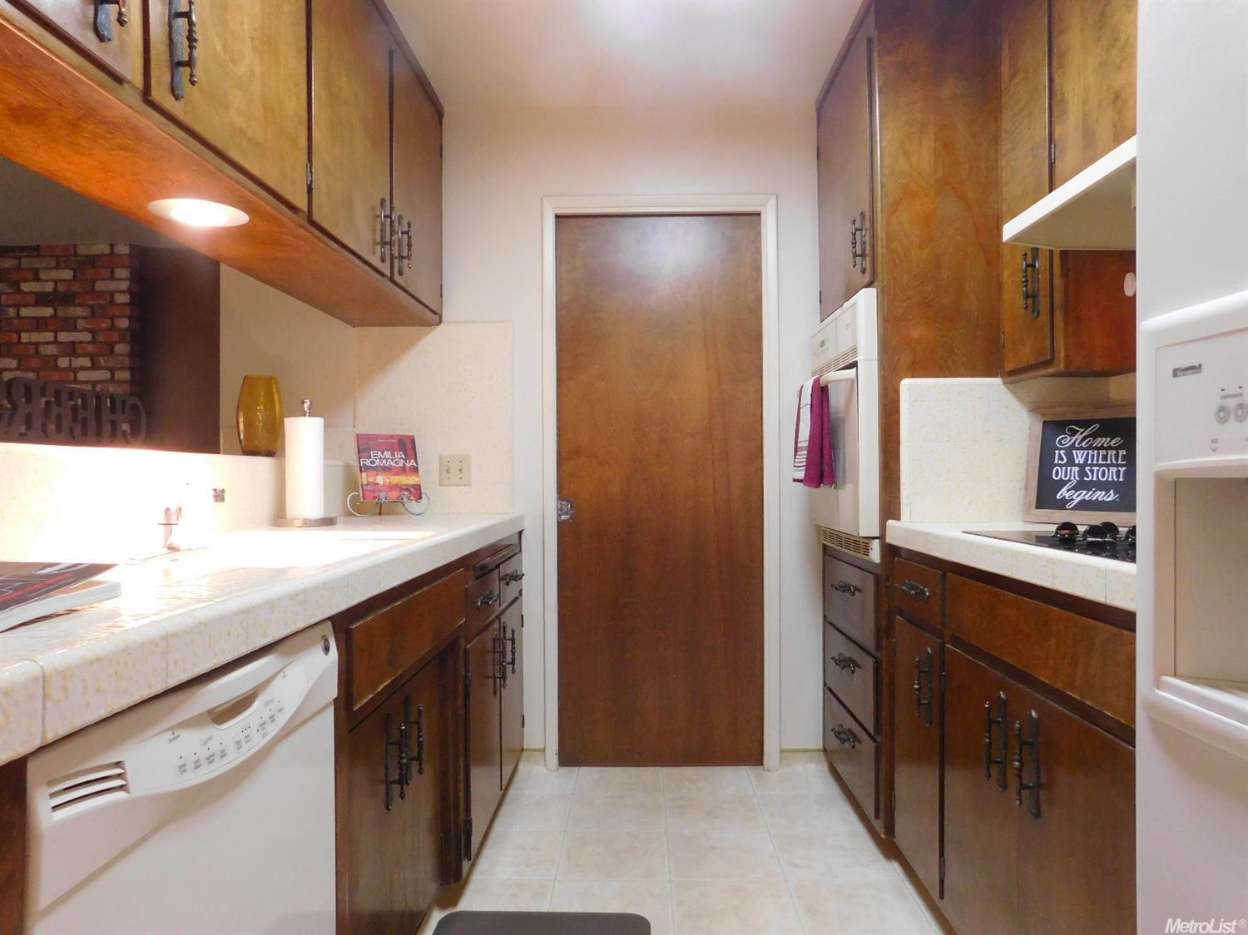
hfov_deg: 73.9
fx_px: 829
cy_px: 468
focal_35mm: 23
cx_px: 624
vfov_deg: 58.9
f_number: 3
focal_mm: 4
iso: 360
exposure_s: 1/30
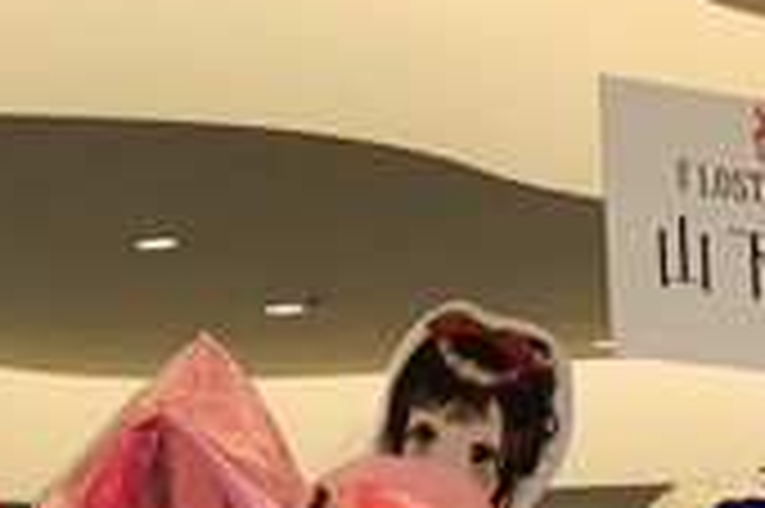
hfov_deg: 10.2
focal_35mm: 191
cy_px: 796
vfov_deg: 7.1
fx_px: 4055
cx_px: -544
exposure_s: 1/60
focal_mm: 6
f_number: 2.4
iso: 250
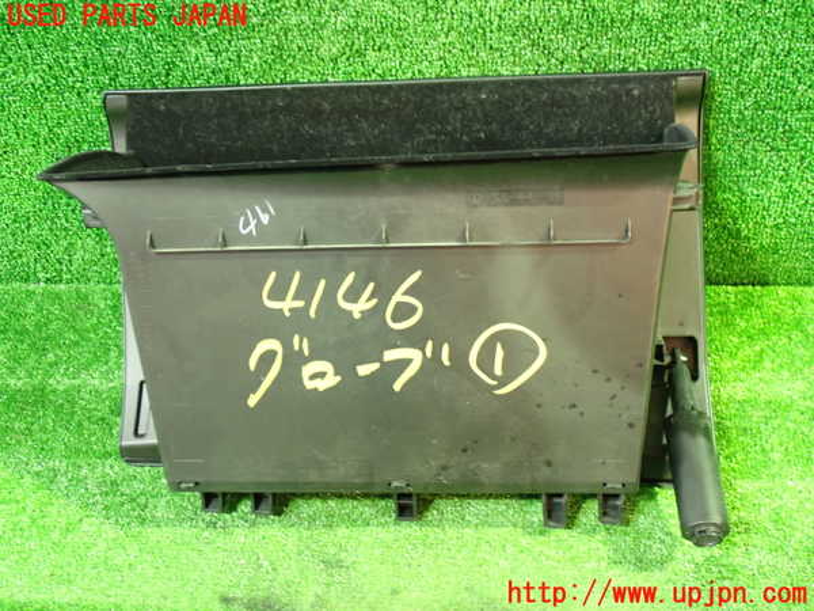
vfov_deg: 35.1
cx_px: 407
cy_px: 306
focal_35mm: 41
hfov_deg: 45.8
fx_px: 964
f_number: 2.8
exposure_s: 1/10
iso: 1000
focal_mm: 7.31
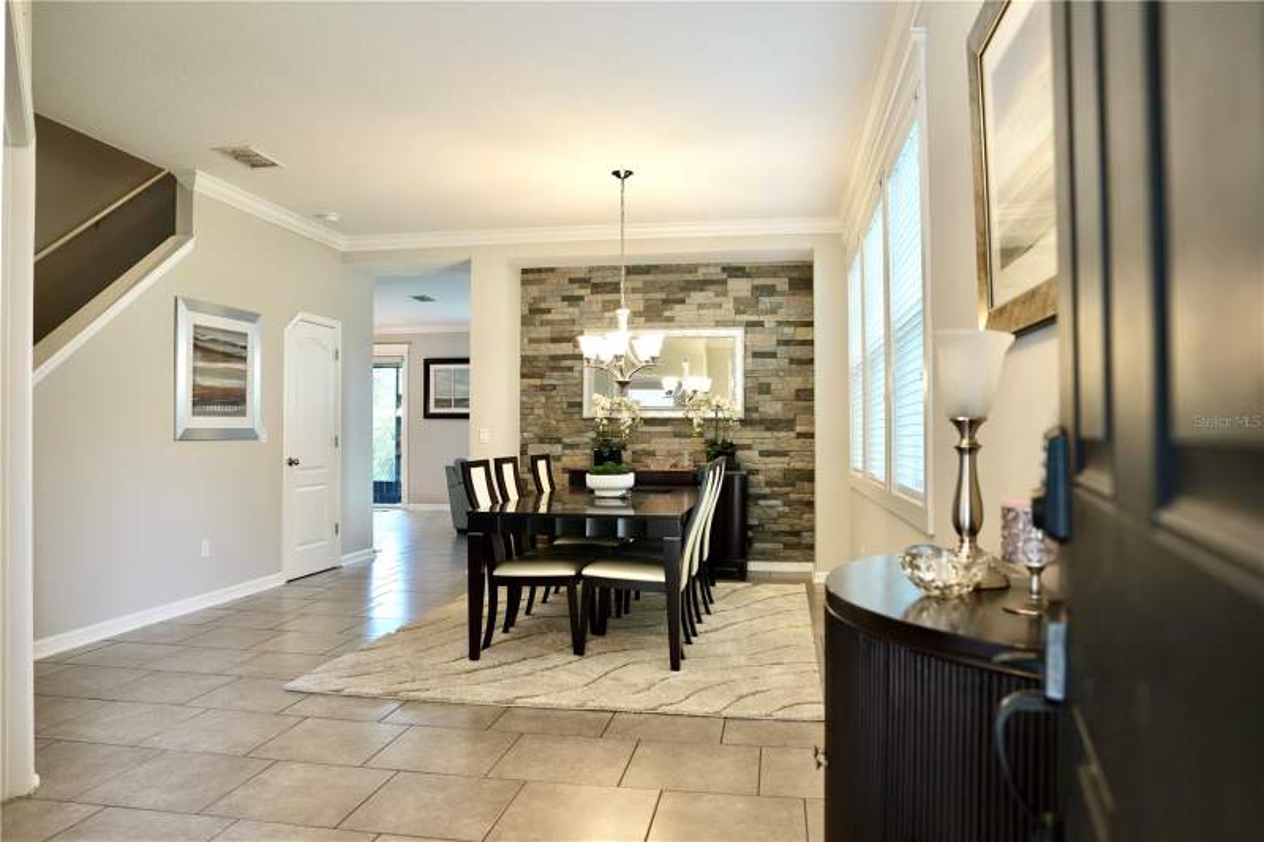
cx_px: 632
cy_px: 421
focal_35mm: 24
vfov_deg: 53.1
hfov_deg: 73.8
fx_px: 842
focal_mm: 24
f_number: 3.5
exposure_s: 1/40
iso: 500
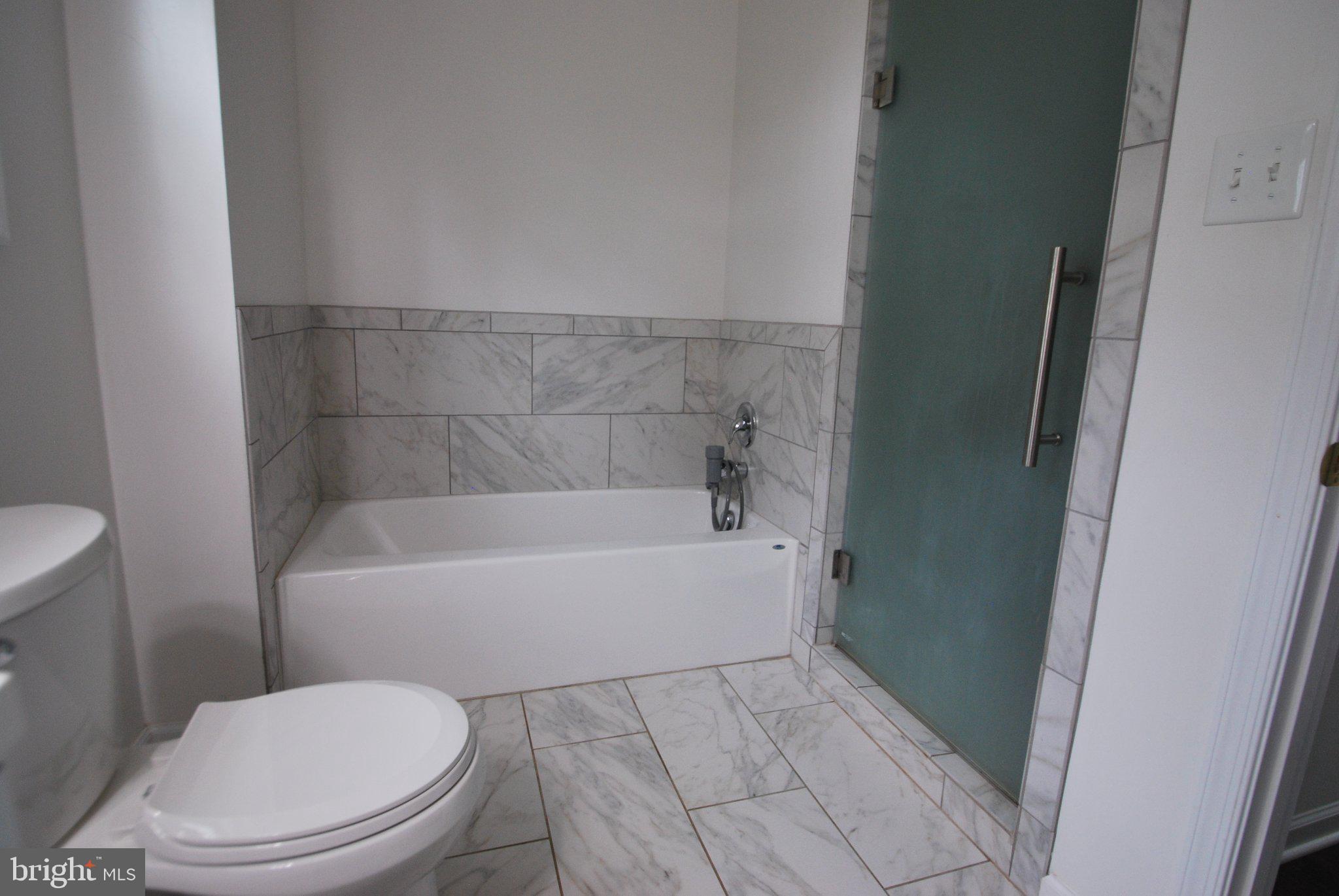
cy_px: 448
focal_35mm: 17
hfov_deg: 92.4
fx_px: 642
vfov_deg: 69.8
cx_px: 670
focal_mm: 11.5
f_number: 3.8
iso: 400
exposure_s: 1/60
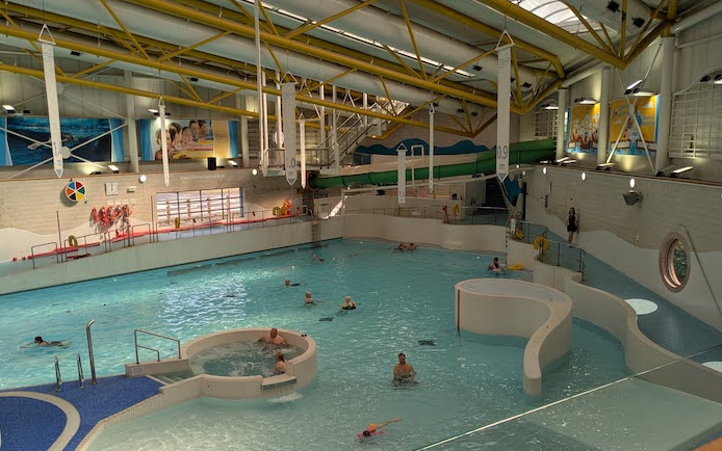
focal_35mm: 33
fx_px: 649
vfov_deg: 38.3
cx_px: 331
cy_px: 254
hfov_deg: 58.1
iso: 47
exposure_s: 1/668
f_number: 1.73
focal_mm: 4.38
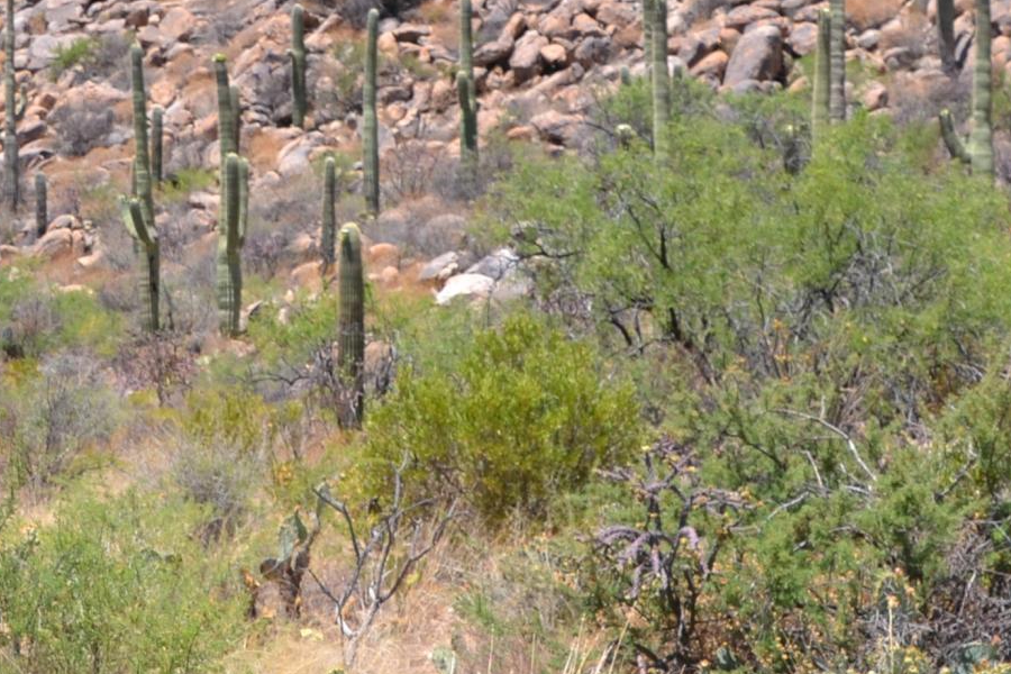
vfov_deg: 13.7
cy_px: 435
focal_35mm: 100
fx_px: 2808
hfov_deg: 20.0
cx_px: 106
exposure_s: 1/250
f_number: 8
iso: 100
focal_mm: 20
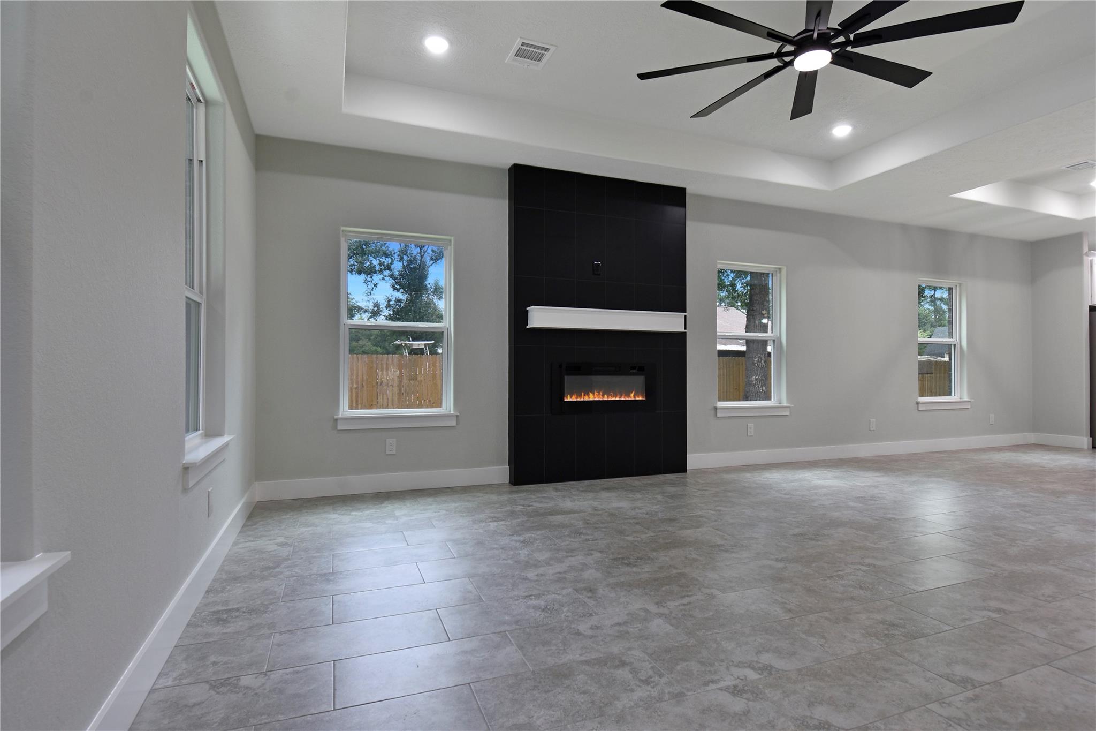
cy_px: 366
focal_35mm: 18
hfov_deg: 90.0
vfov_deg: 67.4
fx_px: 548
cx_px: 548
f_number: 8
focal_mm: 12
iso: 100
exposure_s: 1/5
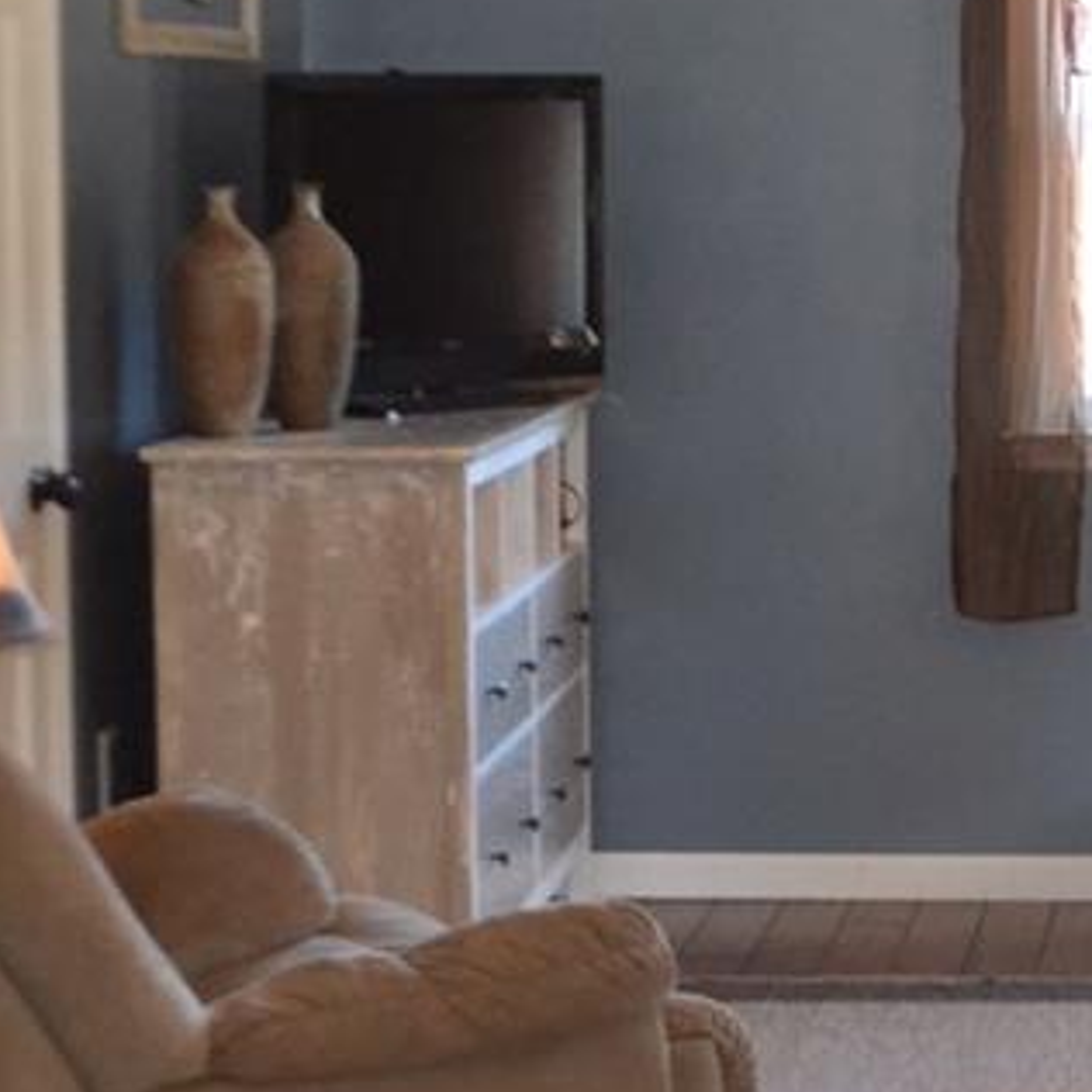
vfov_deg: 14.1
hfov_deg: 13.8
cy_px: 574
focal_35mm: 124
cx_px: 1209
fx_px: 4426
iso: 3200
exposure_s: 1/60
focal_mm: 30
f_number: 4.5
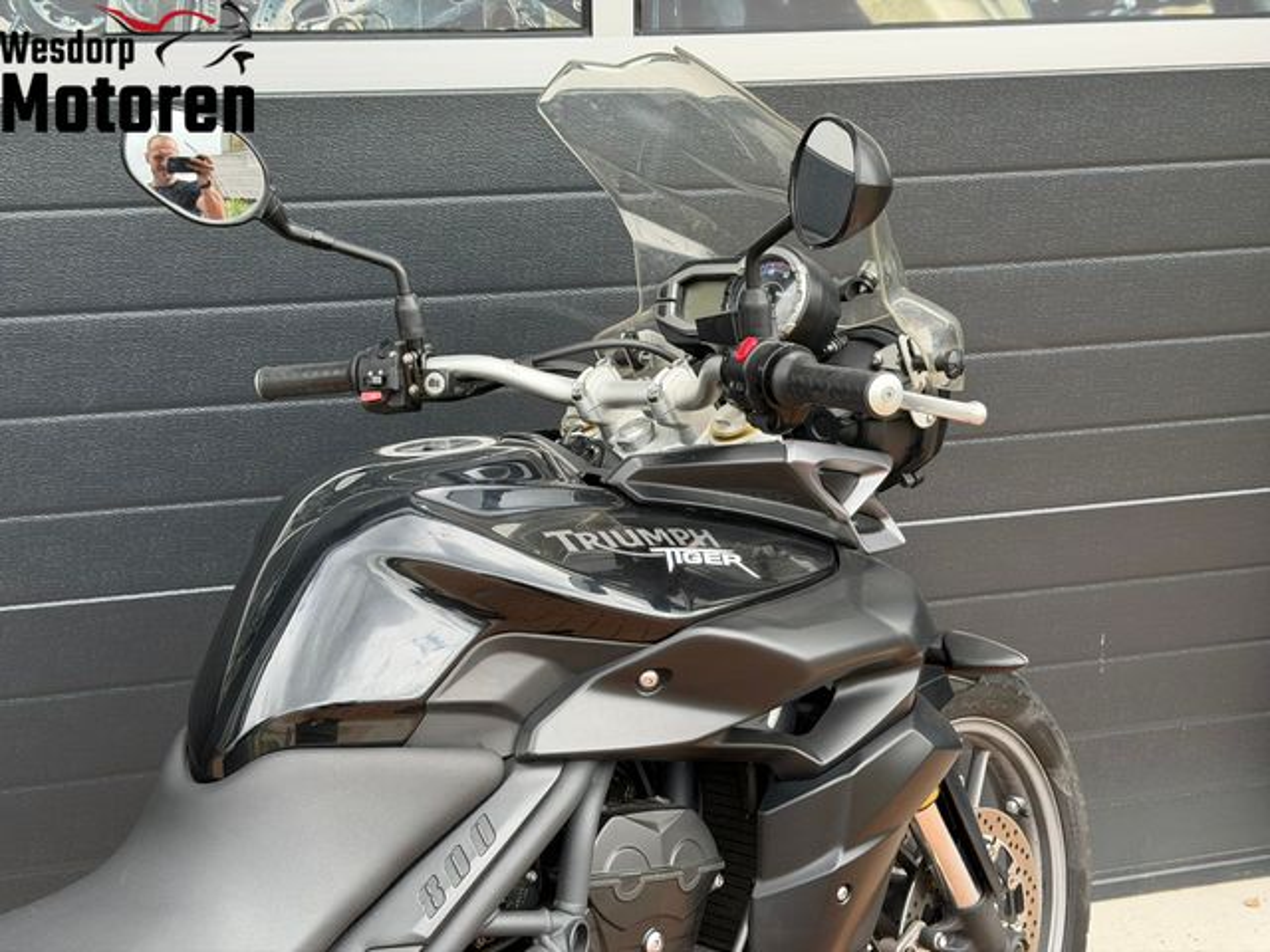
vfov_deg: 30.3
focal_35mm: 48
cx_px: 635
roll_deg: +1.6
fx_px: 1761
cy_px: 476
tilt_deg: -19.4
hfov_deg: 39.7
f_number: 1.78
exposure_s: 1/719
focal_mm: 6.76
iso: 80
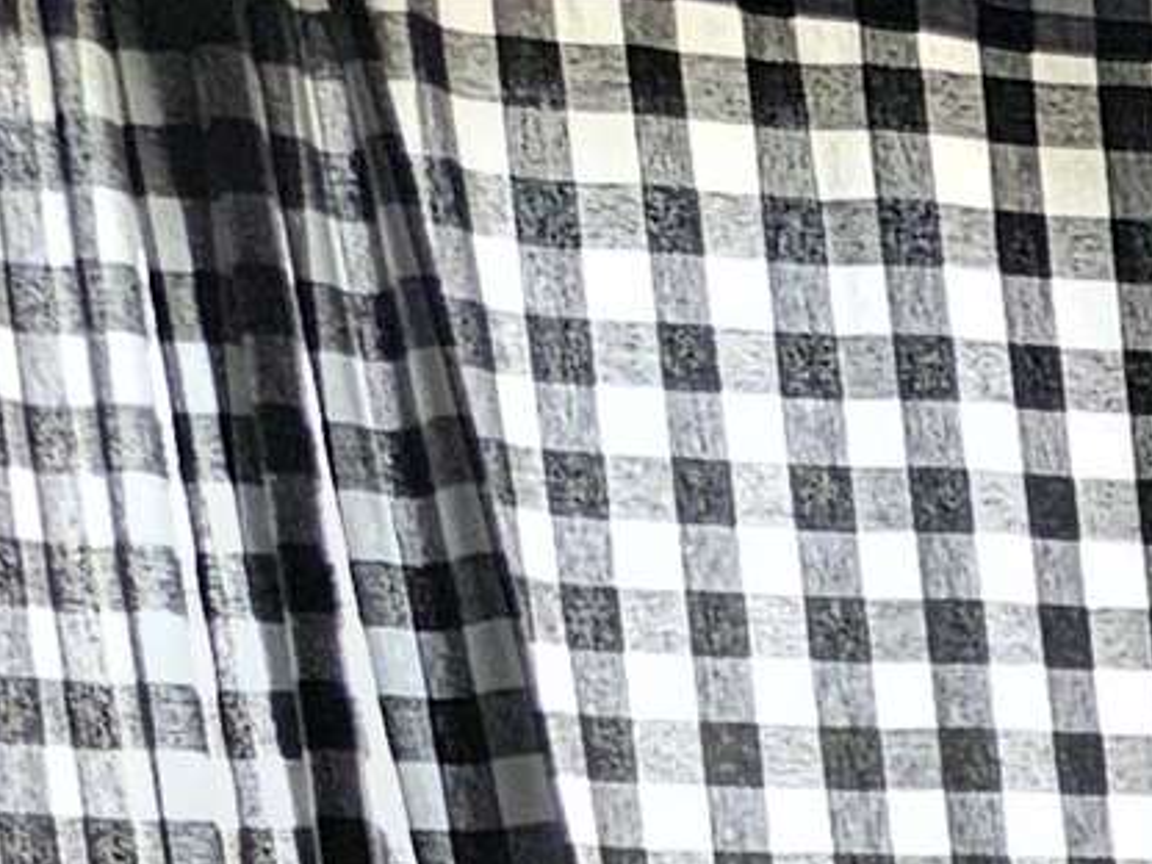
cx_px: 3622
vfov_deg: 7.1
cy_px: 3182
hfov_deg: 9.0
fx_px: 5657
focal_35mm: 170
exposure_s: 1/60
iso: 640
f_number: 1.7
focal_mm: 6.3
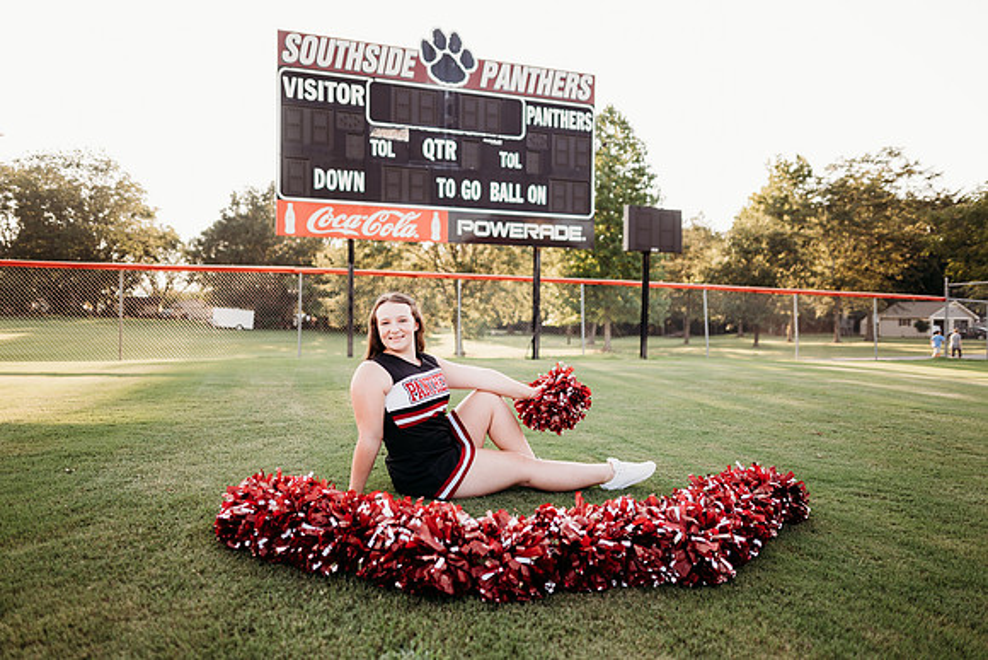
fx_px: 659
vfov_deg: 53.2
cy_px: 330
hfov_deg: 73.7
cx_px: 494
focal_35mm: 24
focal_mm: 24
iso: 125
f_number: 2
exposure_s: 1/500
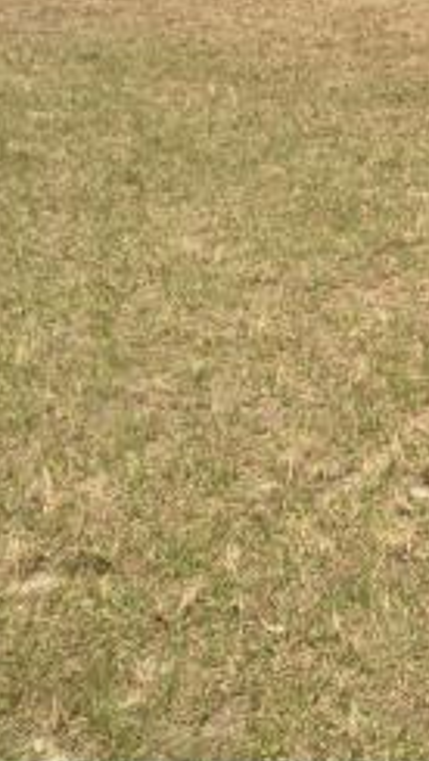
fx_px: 1515
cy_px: 93
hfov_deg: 14.8
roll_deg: -1.7
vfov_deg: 27.3
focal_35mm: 75
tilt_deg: -10.9
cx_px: 665
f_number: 2.2
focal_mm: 4.15
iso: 32
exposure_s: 1/2475
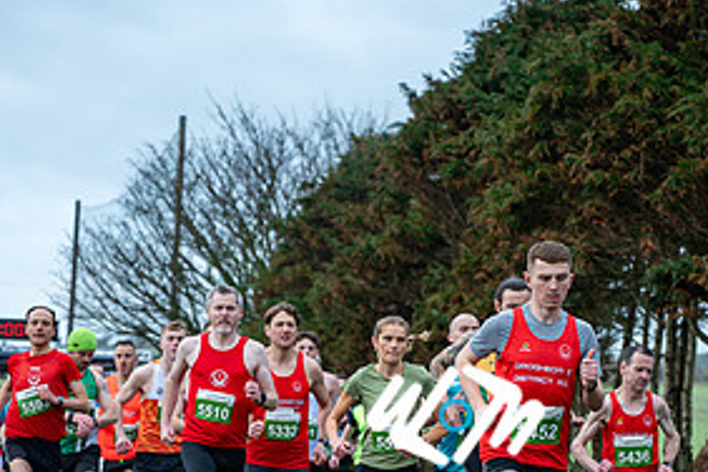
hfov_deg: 14.2
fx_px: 2832
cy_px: 471
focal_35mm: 144
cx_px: 454
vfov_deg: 9.5
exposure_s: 1/1250
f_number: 2.8
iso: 320
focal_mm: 70
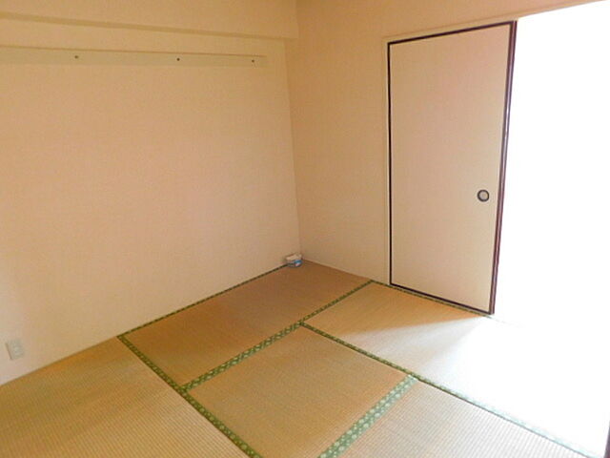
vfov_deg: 58.9
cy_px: 229
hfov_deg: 73.9
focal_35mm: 23
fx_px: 405
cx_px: 305
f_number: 3
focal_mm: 4
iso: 400
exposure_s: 1/15
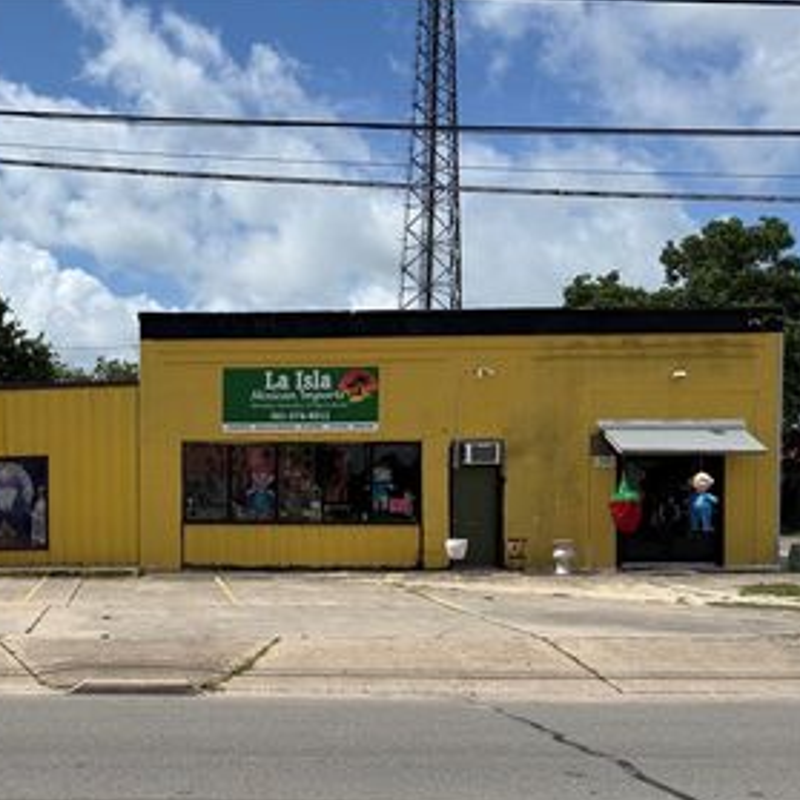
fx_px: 994
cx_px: 123
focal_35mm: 38
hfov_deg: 41.3
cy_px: 526
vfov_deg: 43.3
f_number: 1.78
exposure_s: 1/8130
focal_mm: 6.76
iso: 80
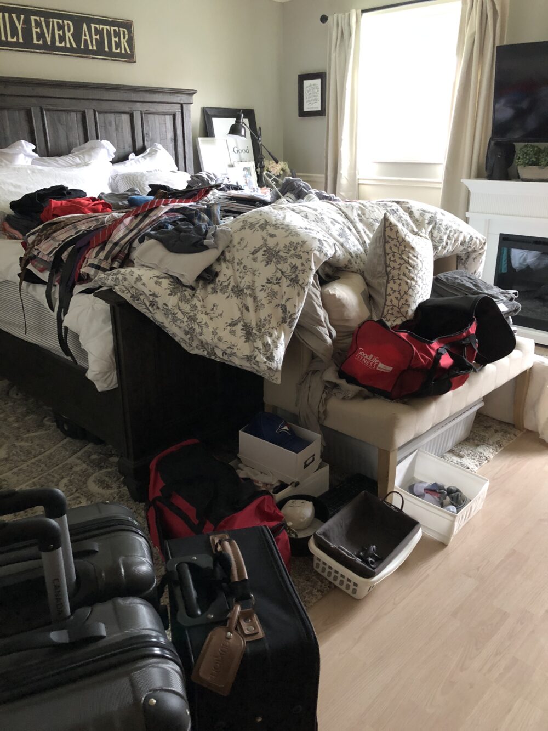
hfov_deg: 49.8
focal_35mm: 28
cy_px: 366
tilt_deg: -19.1
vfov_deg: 63.4
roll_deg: +0.5
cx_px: 274
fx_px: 591
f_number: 1.8
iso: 100
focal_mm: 3.99
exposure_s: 1/5
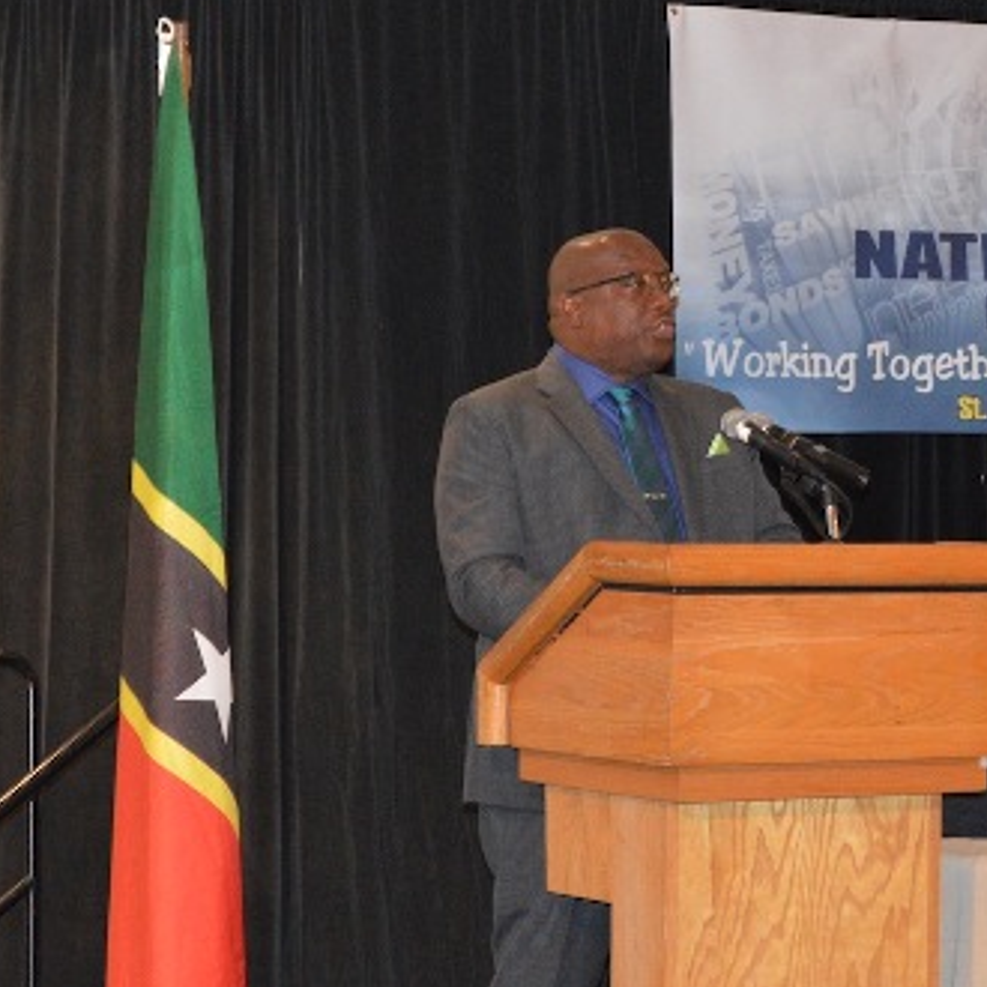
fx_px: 4381
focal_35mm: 136
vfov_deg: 12.8
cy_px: 428
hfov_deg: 12.8
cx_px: 757
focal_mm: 55
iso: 3200
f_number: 5.6
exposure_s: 1/60
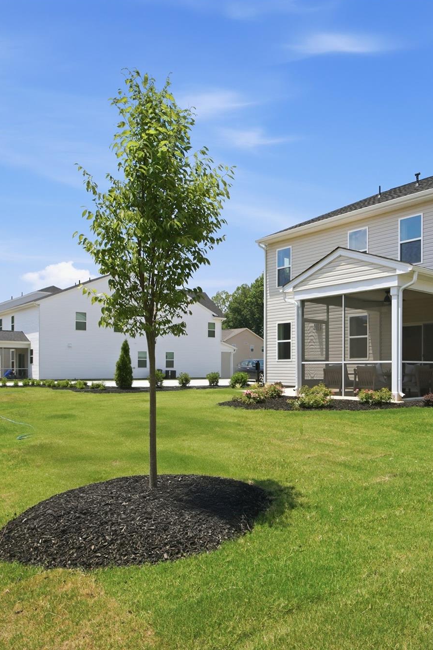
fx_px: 415
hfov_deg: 51.5
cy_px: 328
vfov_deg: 76.1
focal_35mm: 23
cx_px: 349
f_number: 8
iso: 200
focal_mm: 10
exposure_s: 1/500
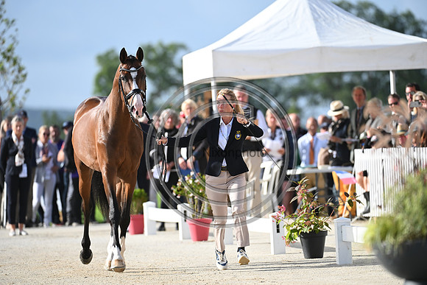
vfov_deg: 4.0
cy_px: 142
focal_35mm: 340
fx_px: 4034
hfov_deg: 6.1
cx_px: 214
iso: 450
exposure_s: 1/1600
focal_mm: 340
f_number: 5
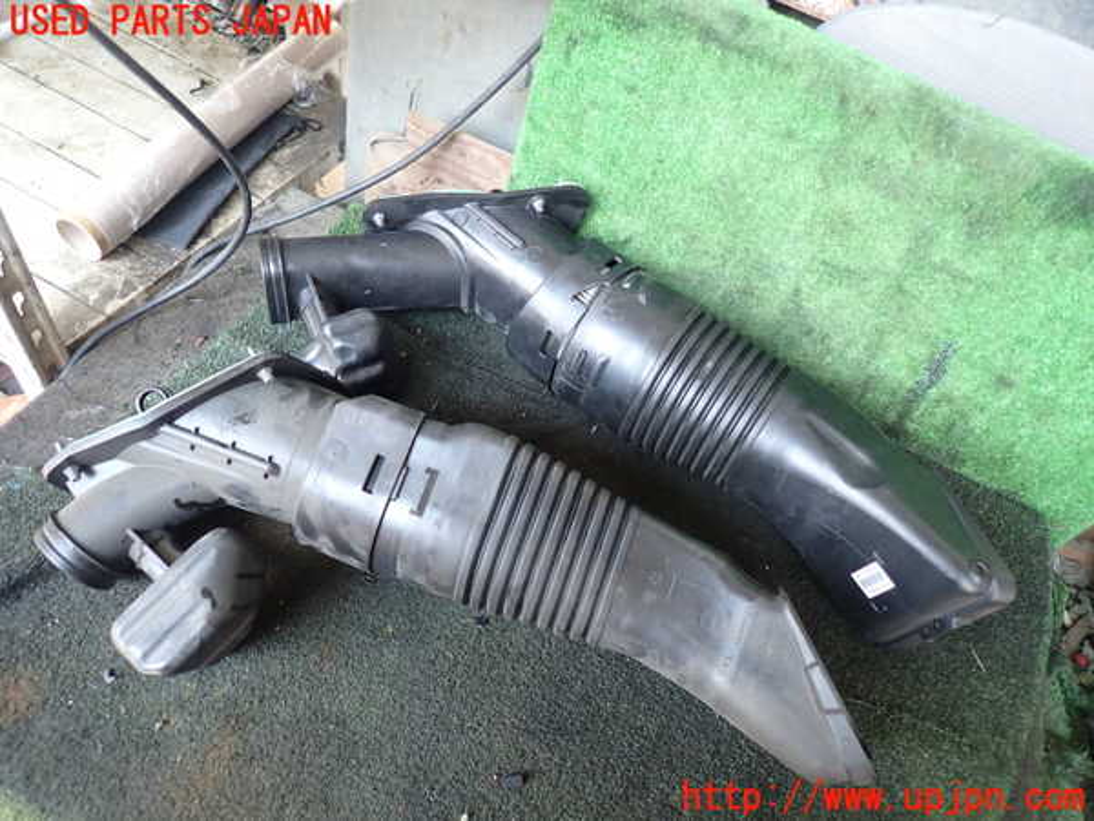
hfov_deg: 69.4
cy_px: 410
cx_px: 547
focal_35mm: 25
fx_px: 790
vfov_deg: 54.9
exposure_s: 1/60
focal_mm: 4.5
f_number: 2
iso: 125
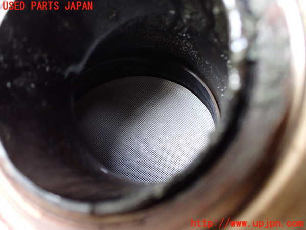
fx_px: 265
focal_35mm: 30
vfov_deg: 46.8
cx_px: 153
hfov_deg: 60.0
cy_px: 115
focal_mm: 5.4
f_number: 2.3
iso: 800
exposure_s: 1/80
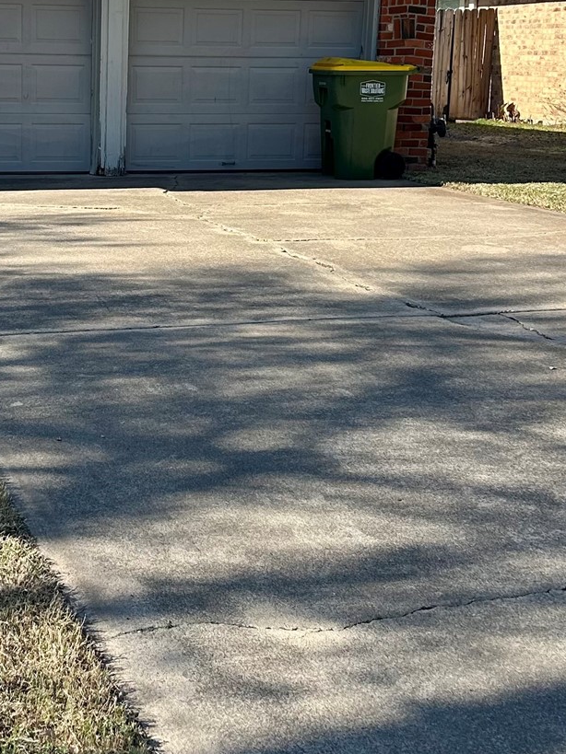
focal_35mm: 65
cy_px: 254
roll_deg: -0.7
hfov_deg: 22.3
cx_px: 125
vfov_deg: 29.6
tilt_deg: -8.3
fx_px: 1417
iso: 50
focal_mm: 5.7
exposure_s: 1/1972
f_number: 1.5
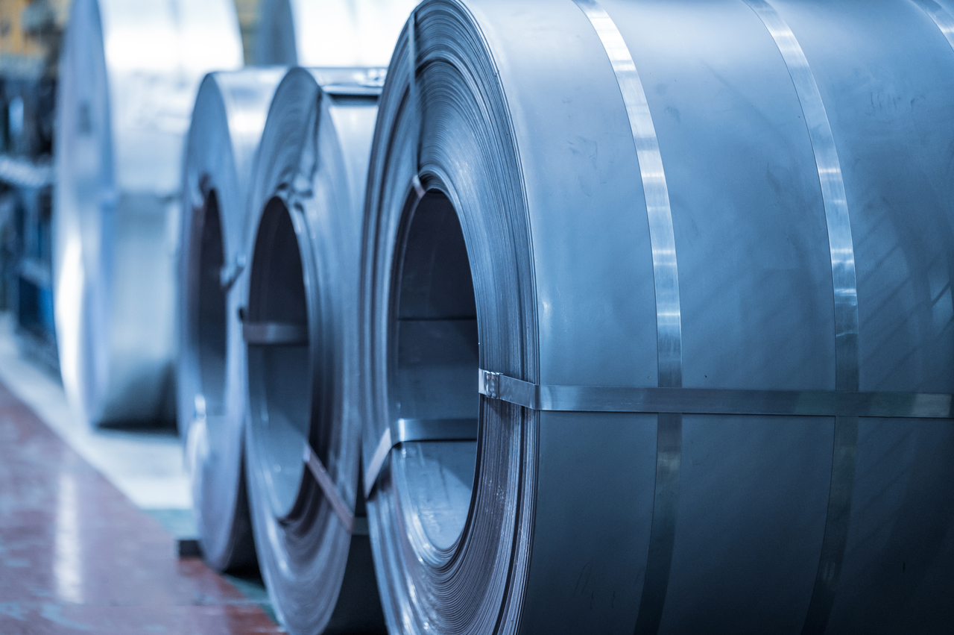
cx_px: 477
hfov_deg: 13.7
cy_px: 318
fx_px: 3971
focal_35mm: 150
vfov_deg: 9.1
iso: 3200
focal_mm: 150
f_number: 2.8
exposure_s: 1/100
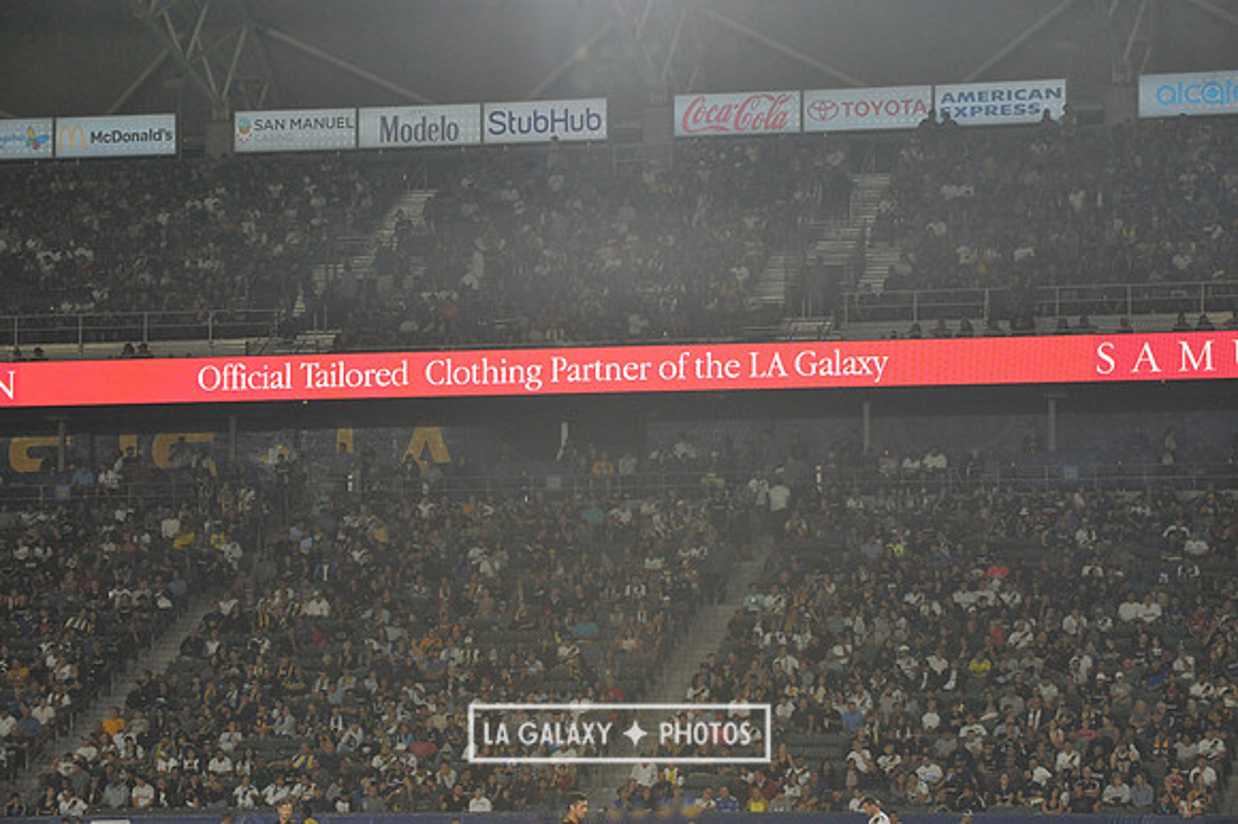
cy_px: 412
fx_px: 4468
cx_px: 619
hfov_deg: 15.8
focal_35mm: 130
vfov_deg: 10.5
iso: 3200
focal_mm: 130
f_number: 10
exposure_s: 1/400
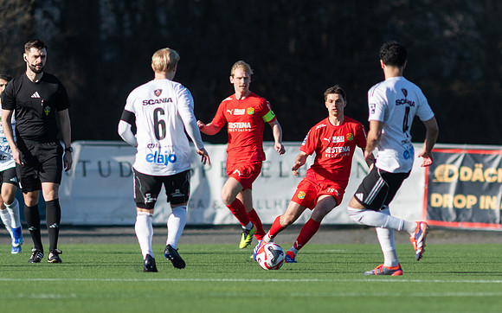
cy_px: 208
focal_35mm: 762
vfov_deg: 1.7
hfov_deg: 2.8
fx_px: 10422
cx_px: 313
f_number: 3.2
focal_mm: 300
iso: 100
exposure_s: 1/1600
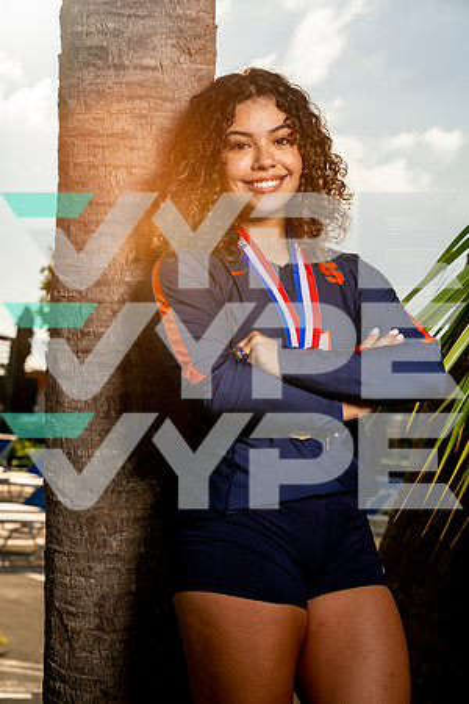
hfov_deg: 19.5
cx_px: 234
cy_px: 352
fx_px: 1368
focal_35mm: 70
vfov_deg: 28.8
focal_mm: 70
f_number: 5.6
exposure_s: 1/800
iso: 100
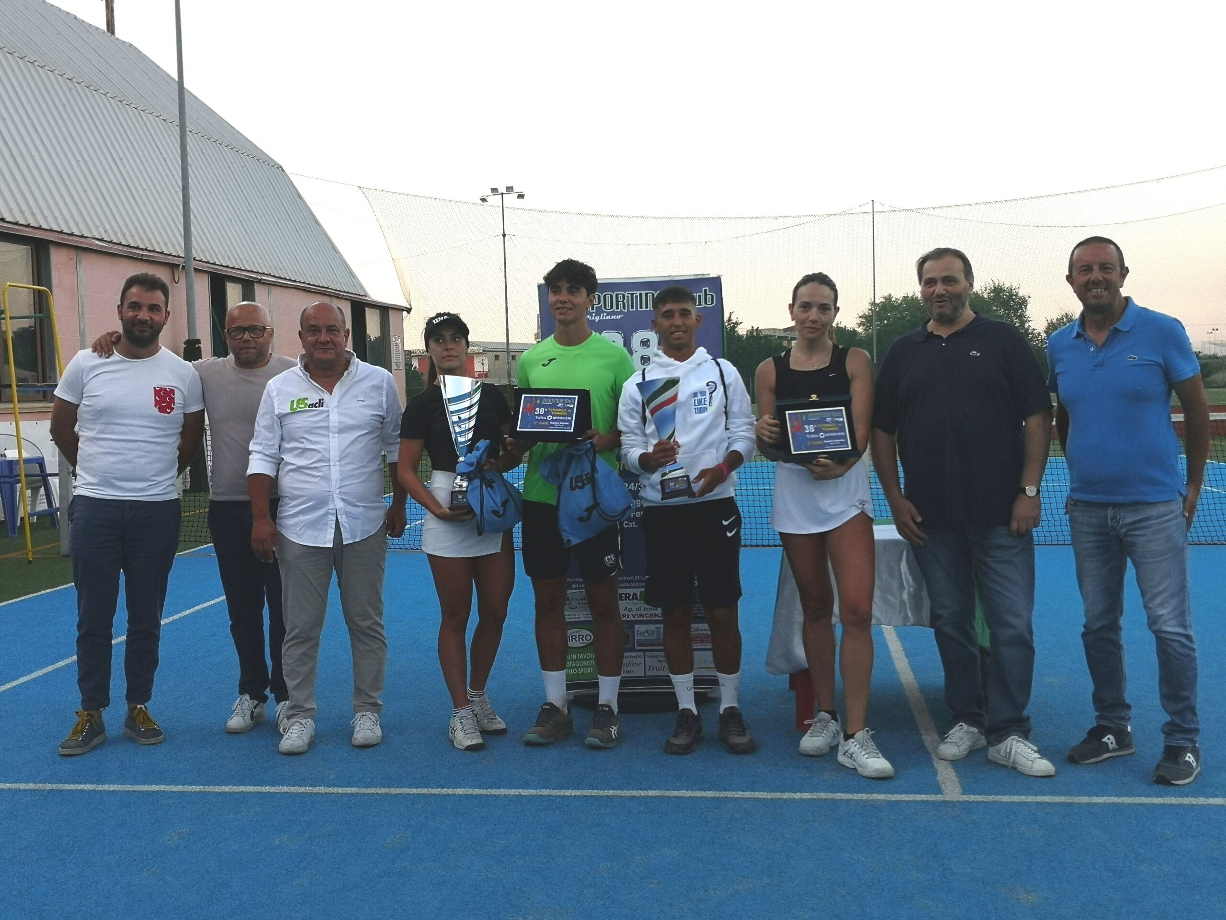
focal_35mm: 37
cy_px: 460
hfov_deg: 50.1
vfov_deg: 38.7
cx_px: 613
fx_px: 1310
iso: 50
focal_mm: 3.95
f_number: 1.6
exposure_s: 1/169
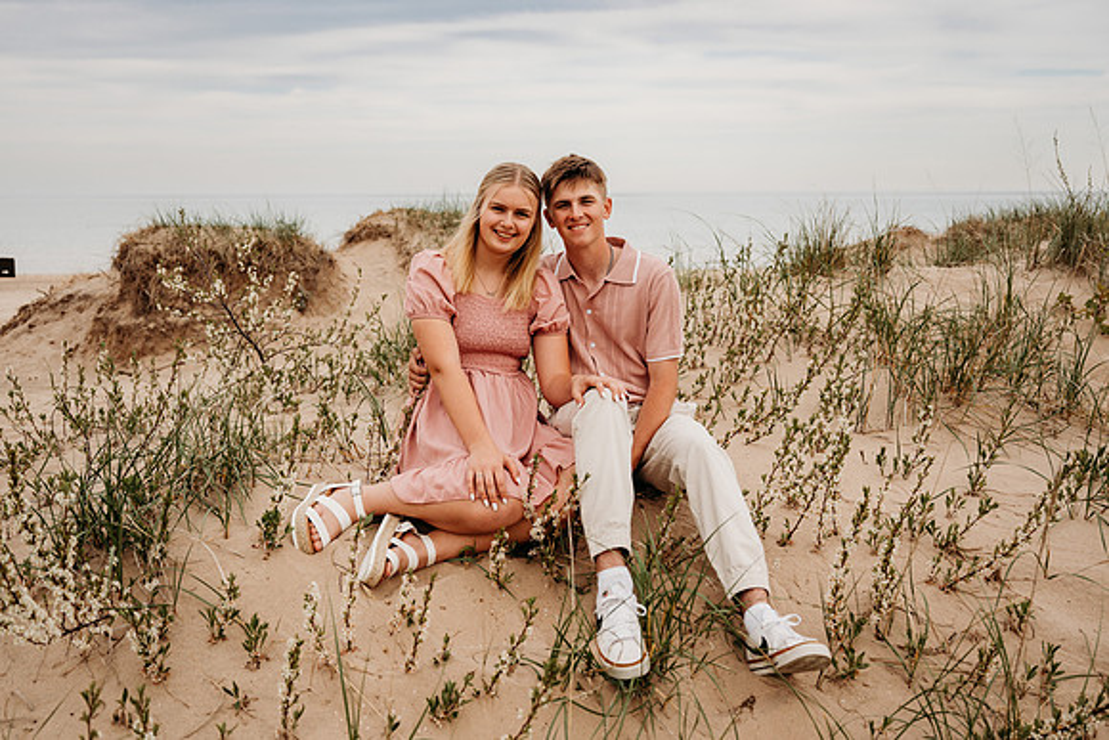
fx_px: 1078
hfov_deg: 54.4
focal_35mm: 35
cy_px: 360
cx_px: 522
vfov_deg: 37.9
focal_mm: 30
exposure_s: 1/1600
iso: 200
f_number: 2.8
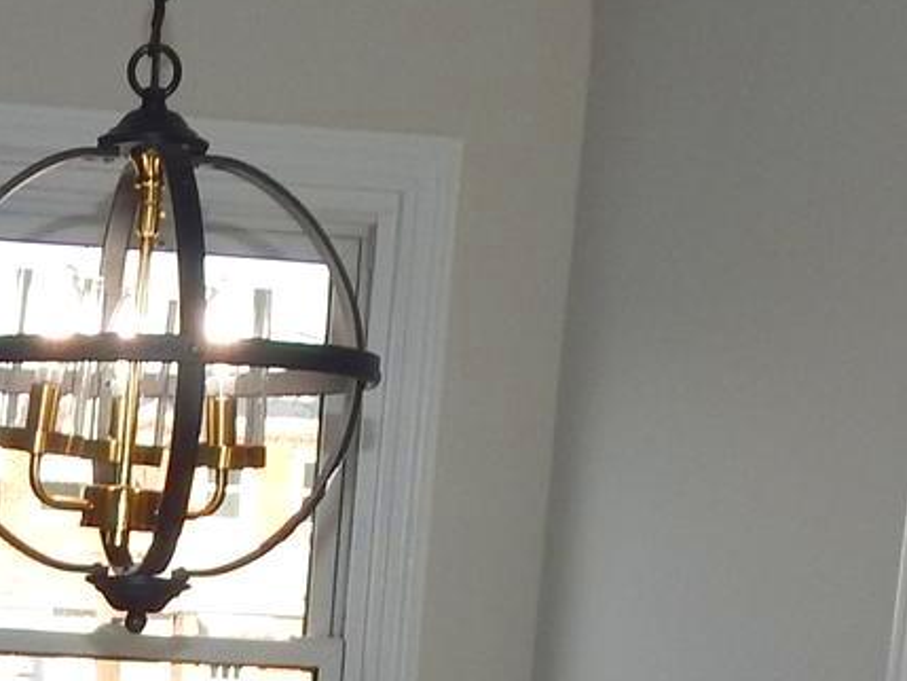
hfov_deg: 18.3
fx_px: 2752
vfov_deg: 12.5
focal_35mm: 105
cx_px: 30
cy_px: 1328
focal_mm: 4
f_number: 3
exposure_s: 1/200
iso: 125
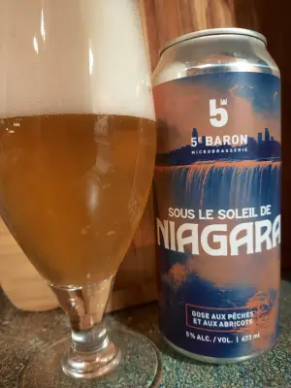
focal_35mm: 25
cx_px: 146
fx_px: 280
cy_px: 194
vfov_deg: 69.4
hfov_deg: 54.9
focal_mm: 4.6
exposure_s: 1/40
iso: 320
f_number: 2
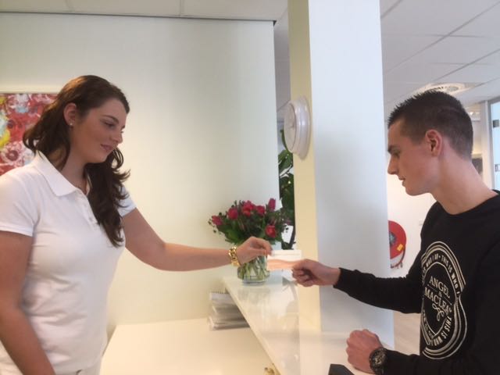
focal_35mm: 31
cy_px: 188
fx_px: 448
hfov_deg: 58.4
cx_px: 250
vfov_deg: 45.4
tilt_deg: +0.5
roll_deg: +3.3
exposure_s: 1/30
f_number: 2.4
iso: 40
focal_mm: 3.3
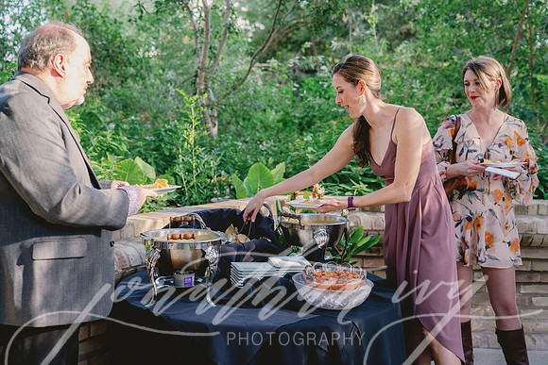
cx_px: 274
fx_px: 716
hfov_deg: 41.9
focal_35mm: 47
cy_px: 182
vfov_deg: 28.7
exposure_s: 1/160
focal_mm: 47
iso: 400
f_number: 3.2
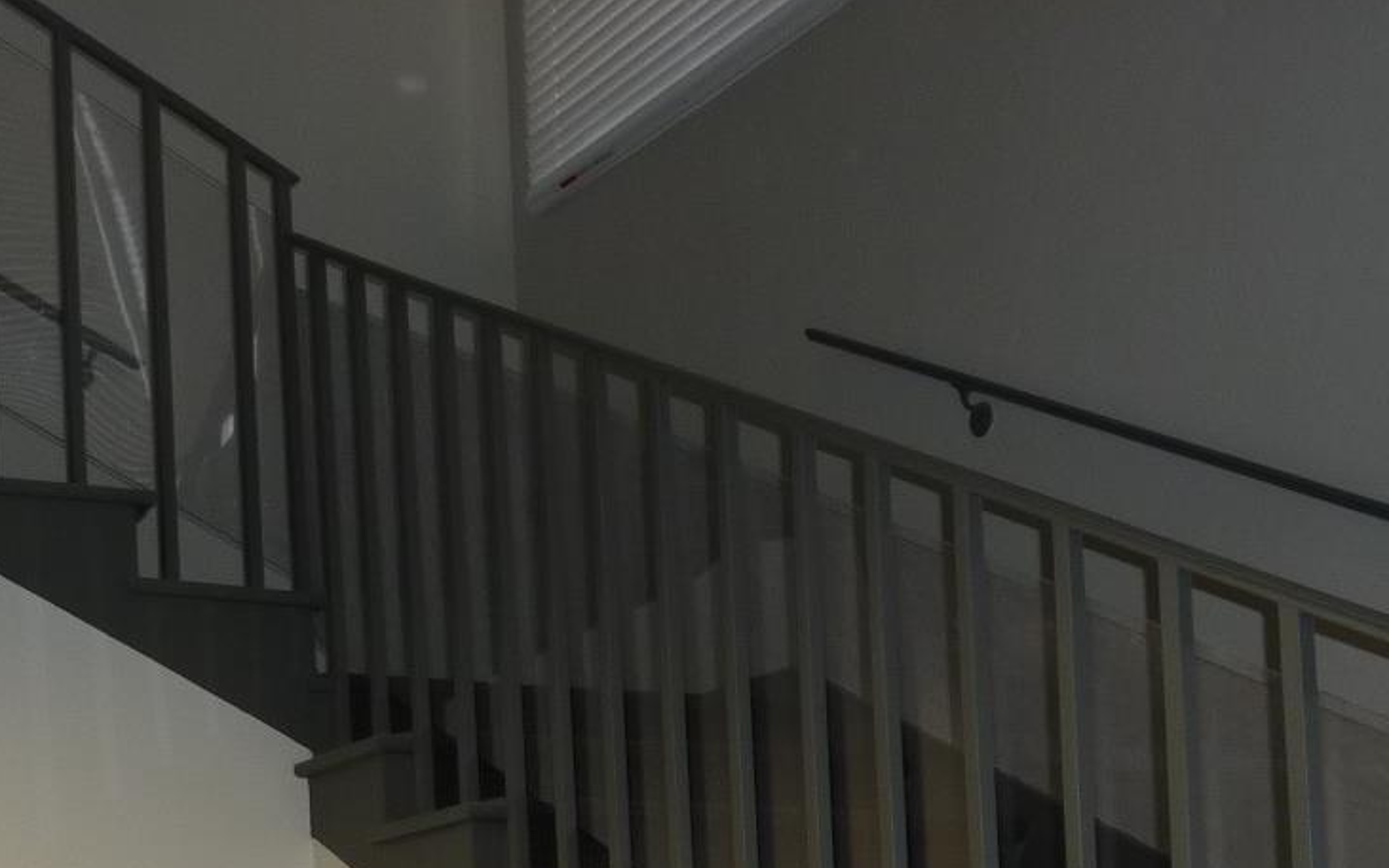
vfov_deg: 20.9
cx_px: 629
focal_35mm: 58
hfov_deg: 35.1
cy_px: 1028
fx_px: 2196
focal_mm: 4.1
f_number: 3.3
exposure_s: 1/30
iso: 100
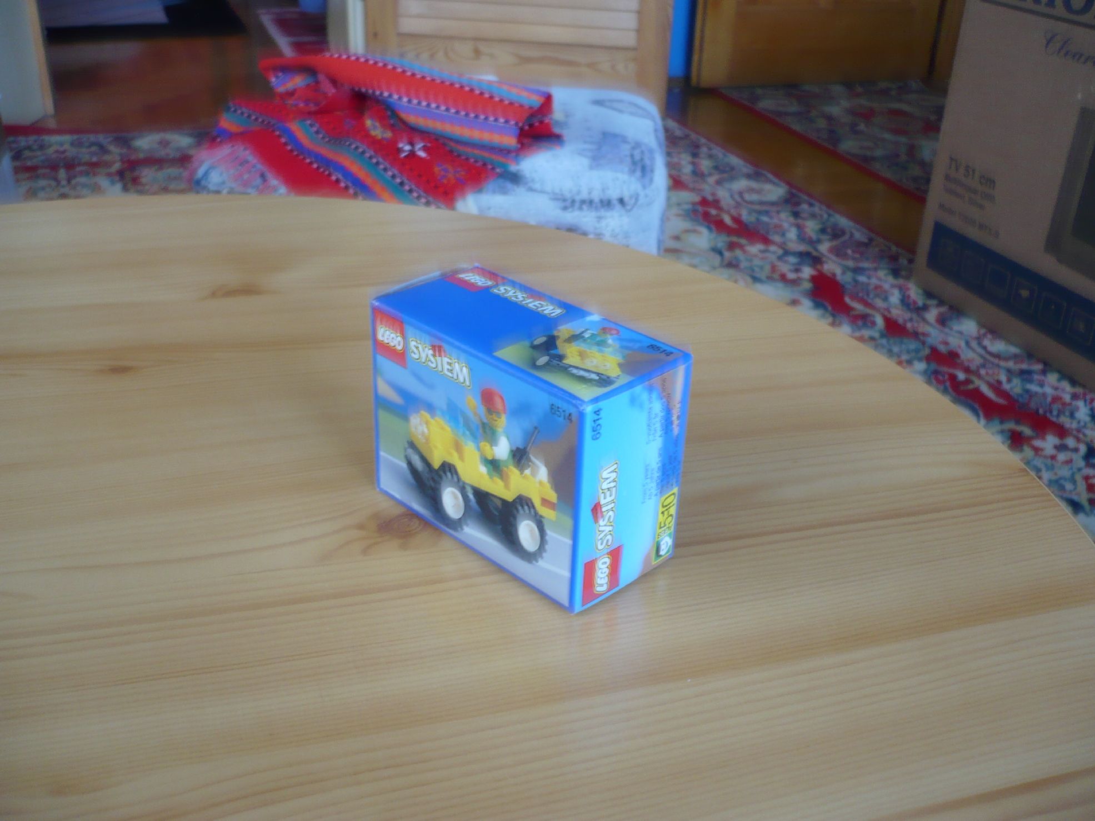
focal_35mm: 35
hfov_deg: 52.6
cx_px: 548
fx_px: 1107
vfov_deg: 40.7
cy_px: 410
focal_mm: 5.8
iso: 100
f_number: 2.8
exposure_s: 1/25
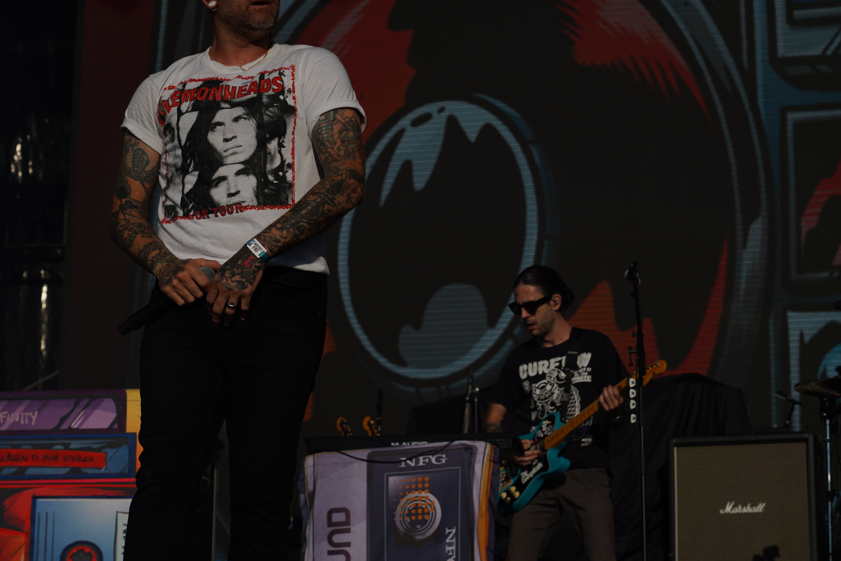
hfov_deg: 19.5
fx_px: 2453
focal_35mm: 105
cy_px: 280
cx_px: 420
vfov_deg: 13.0
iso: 100
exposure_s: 1/1600
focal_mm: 105
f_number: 8
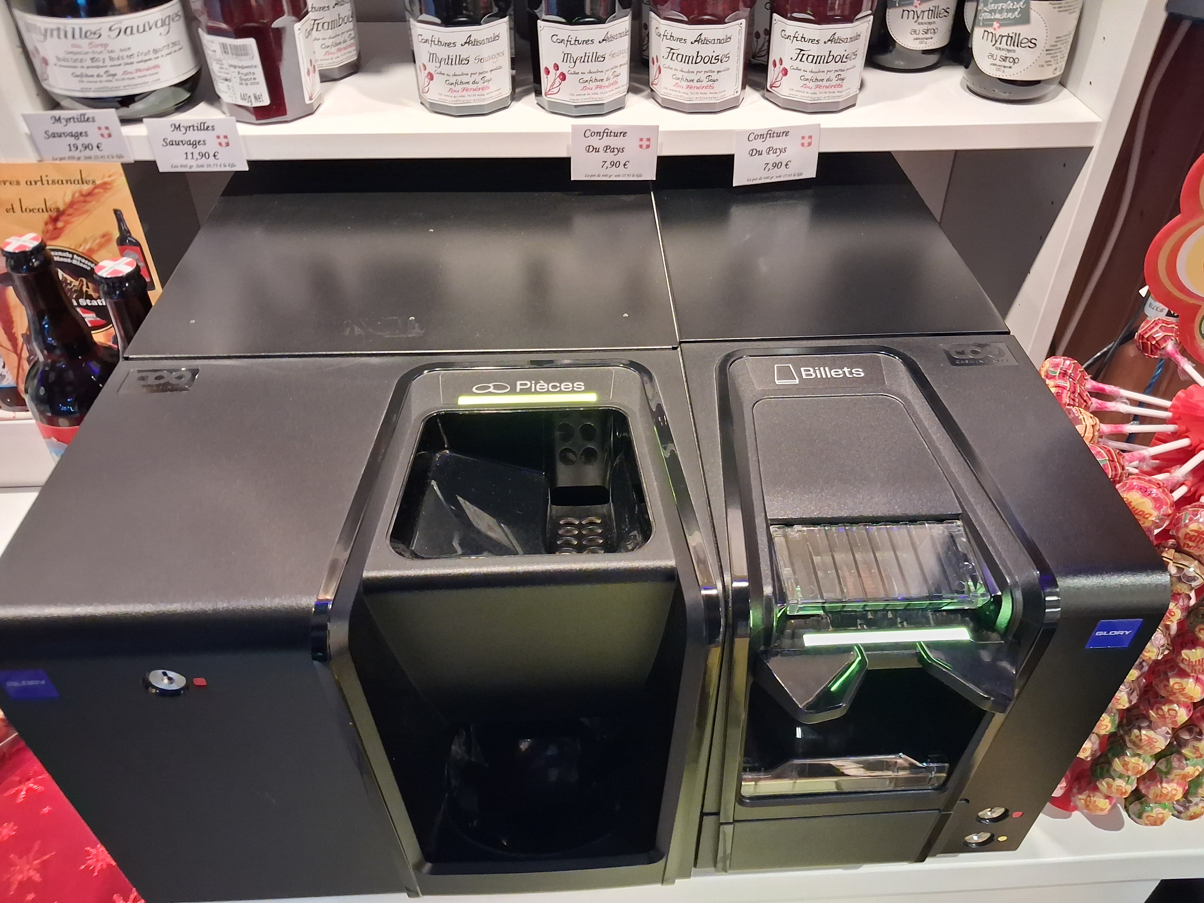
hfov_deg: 65.3
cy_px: 452
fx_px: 939
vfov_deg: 51.4
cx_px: 602
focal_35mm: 27
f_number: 1.8
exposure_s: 1/33
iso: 640
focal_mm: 4
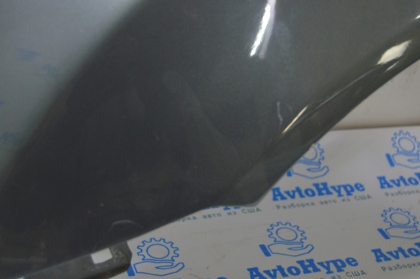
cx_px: 210
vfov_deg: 22.6
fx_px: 699
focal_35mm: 60
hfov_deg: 33.4
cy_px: 140
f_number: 5.6
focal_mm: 40
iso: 400
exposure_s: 1/20
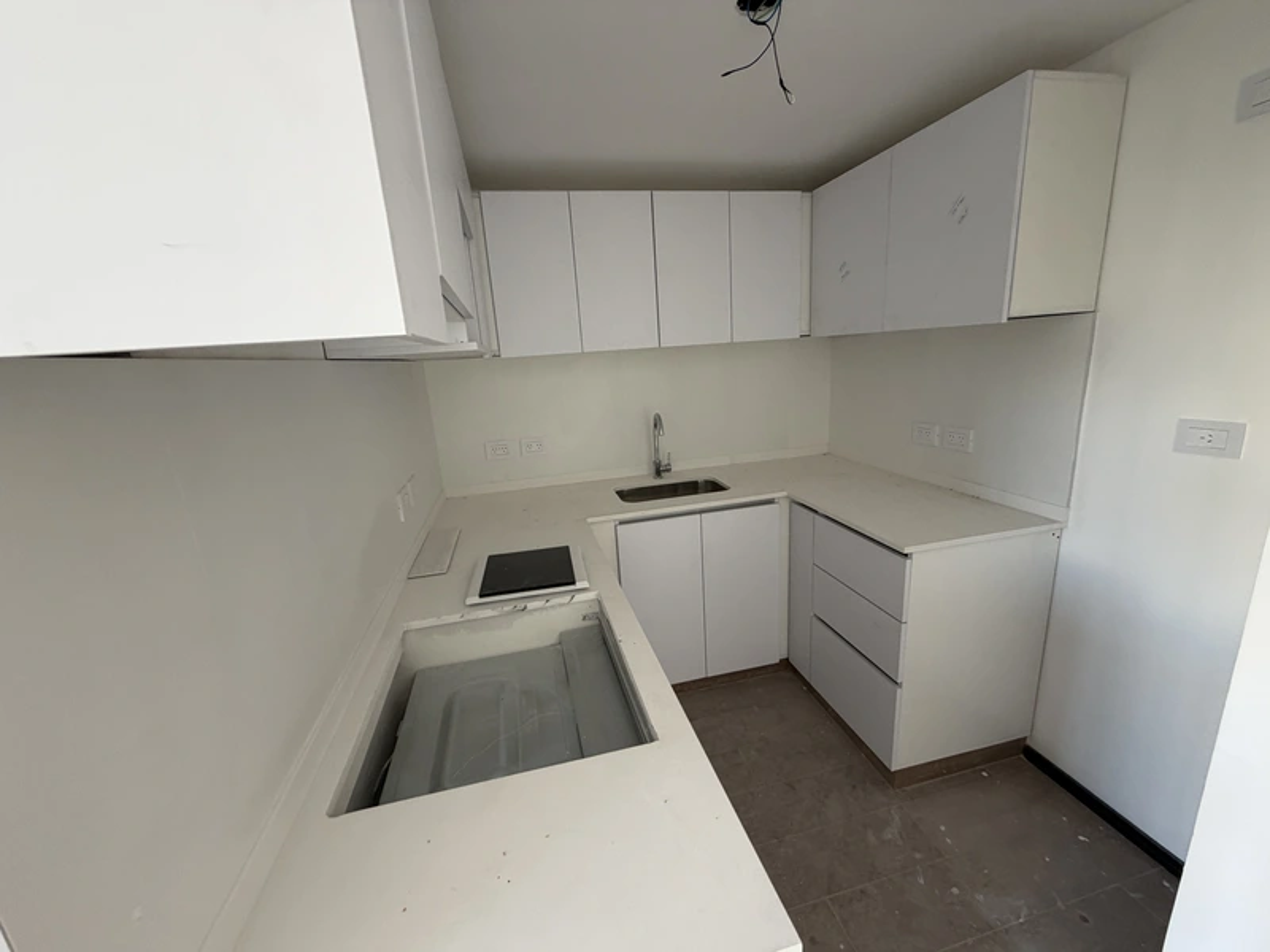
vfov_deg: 85.7
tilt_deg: -12.6
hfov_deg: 102.1
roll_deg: +4.7
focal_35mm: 14
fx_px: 514
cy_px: 476
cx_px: 635
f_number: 2.2
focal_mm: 2.22
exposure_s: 1/121
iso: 250
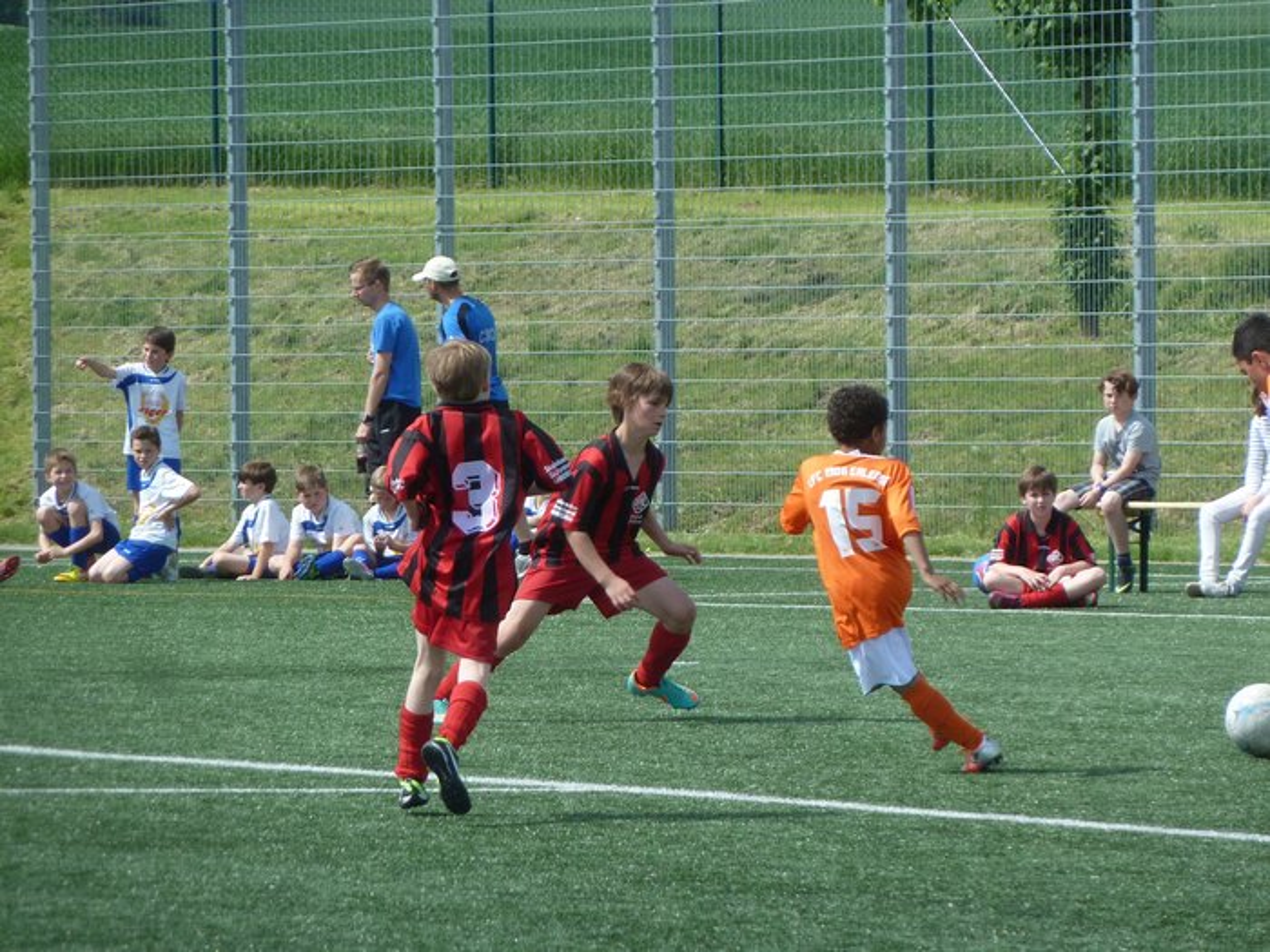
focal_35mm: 300
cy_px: 476
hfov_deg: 6.6
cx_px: 635
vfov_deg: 5.0
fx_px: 11006
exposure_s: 1/500
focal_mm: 49.2
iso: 160
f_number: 4.9
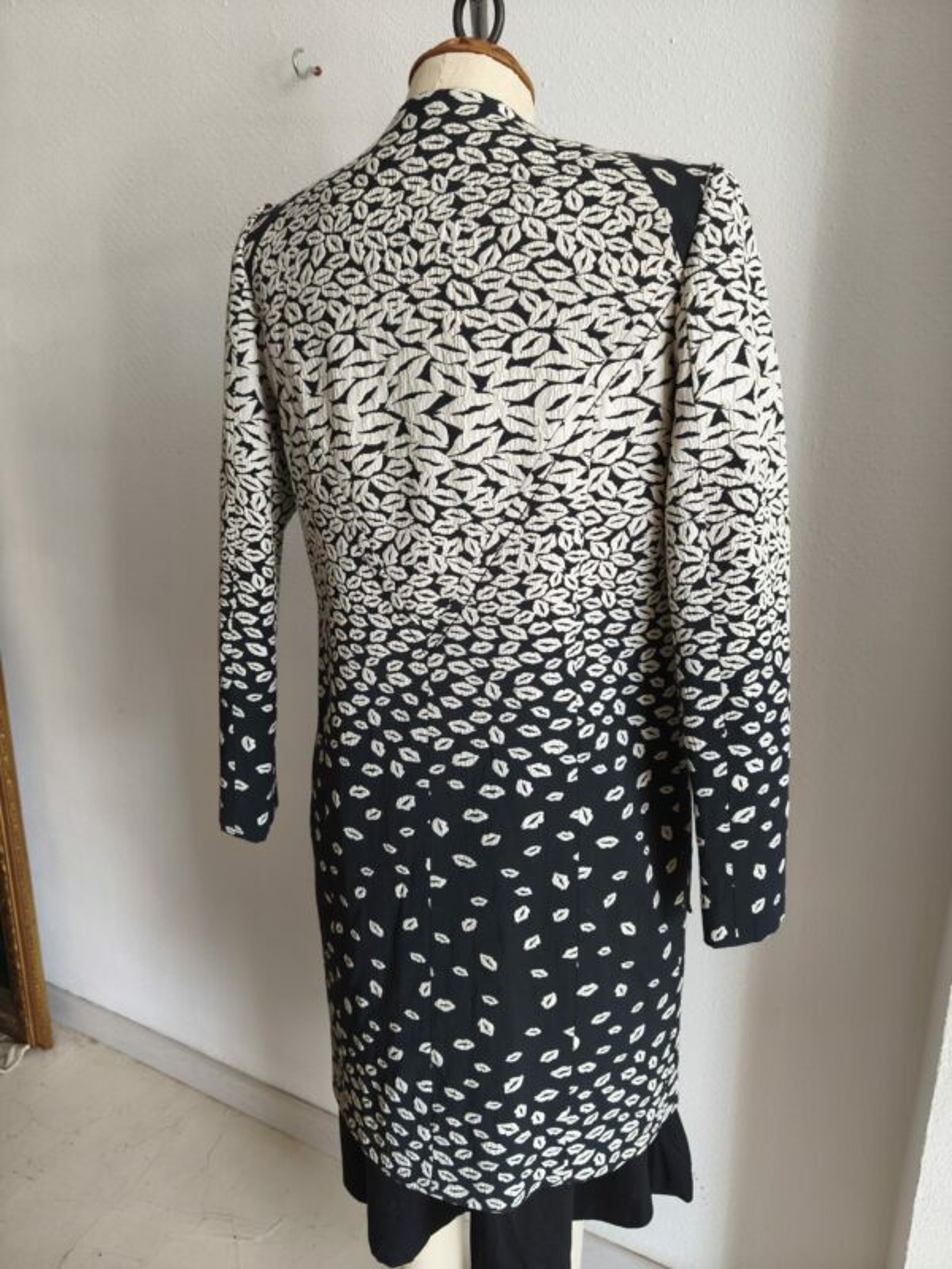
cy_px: 634
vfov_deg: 73.9
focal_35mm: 23
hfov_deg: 58.9
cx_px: 476
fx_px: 843
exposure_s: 1/50
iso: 320
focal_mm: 6.06
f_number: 1.7
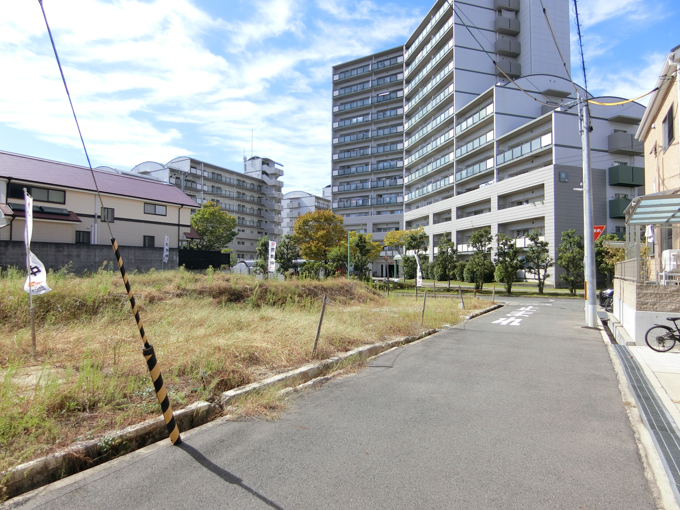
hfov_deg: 84.7
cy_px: 255
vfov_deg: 68.7
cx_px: 340
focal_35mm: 19
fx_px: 373
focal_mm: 4.06
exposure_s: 1/200
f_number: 6.9
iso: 80
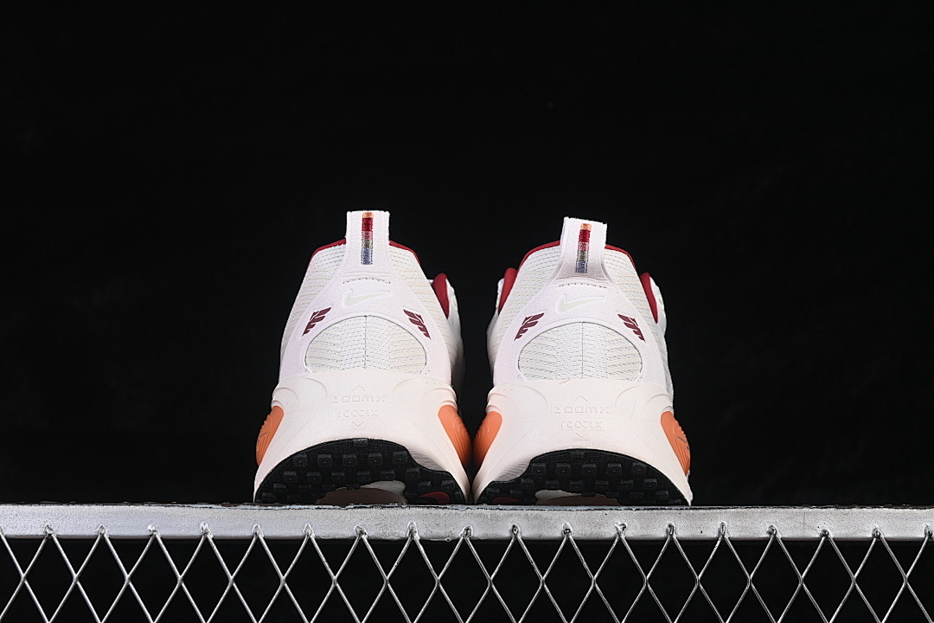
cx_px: 467
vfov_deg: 18.2
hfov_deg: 27.0
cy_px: 312
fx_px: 1946
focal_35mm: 75
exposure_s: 1/80
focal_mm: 50
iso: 160
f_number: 8
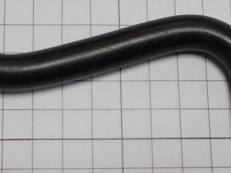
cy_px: 41
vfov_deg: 31.5
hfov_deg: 42.0
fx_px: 300
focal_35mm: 45
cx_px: 98
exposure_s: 1/25
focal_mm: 4.6
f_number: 3.2
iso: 140
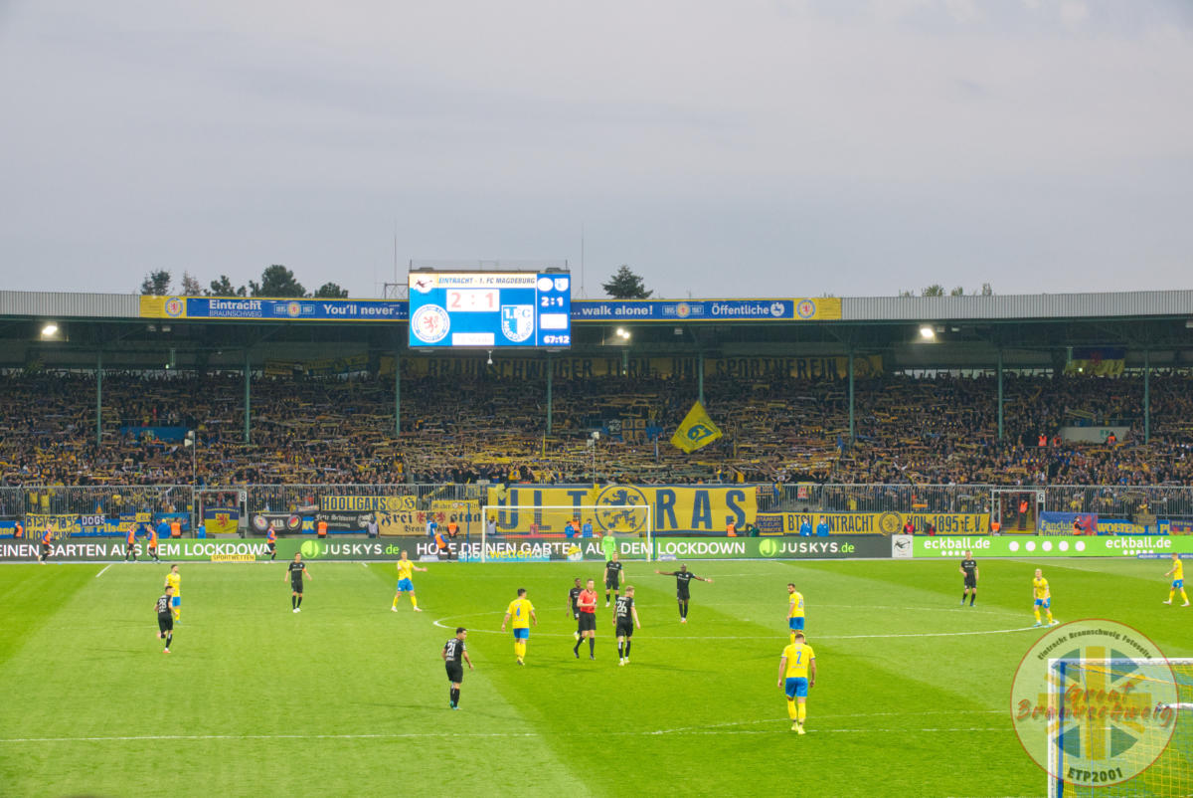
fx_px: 3217
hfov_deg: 21.0
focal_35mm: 97
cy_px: 399
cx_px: 596
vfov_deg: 14.1
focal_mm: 35.7
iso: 800
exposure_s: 1/125
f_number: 5.6
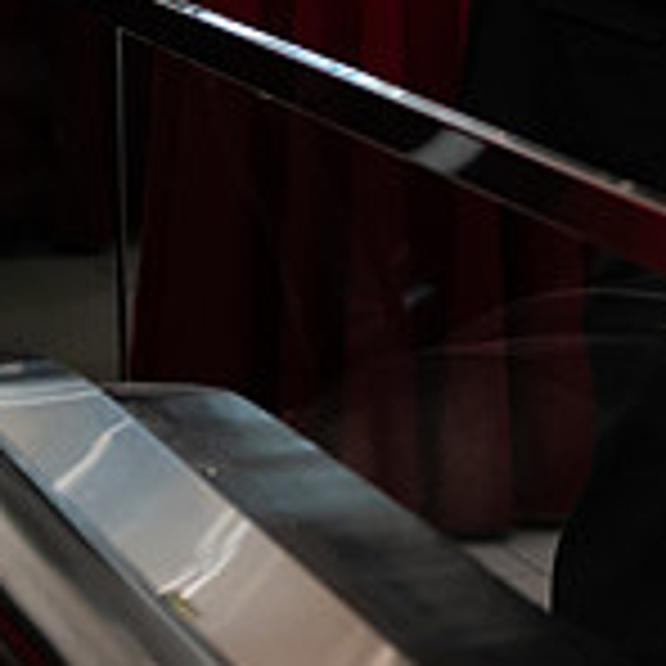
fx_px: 3700
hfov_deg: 9.7
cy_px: -221
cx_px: 1281
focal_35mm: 170
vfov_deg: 10.1
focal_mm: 47
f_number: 3.2
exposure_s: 1/160
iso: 1000
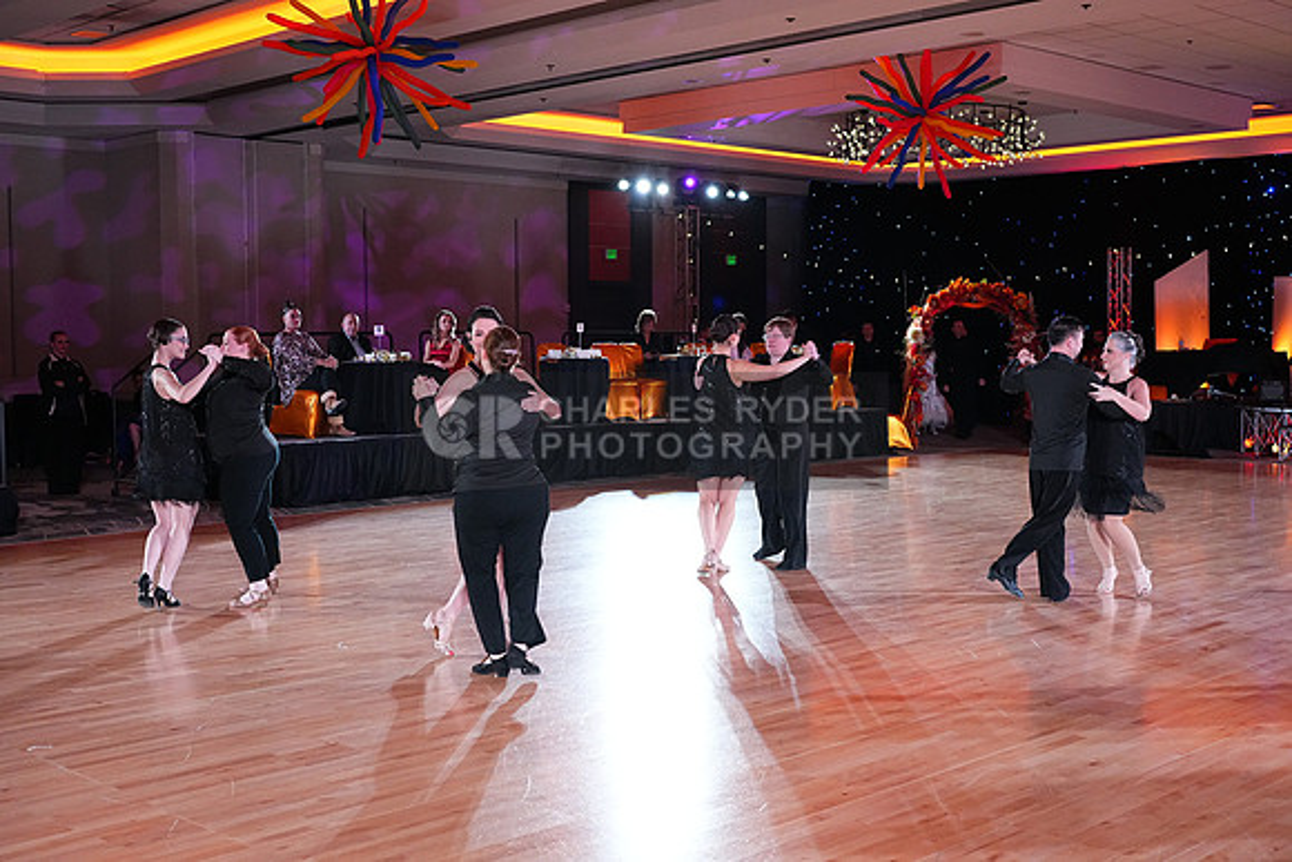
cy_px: 431
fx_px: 1472
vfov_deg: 32.6
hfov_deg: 47.4
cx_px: 646
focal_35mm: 41
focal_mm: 41
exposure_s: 1/400
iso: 5000
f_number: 5
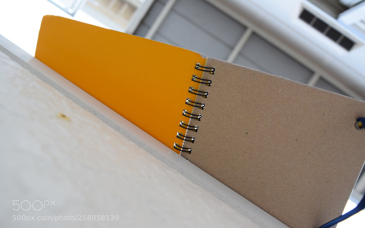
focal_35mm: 34
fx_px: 338
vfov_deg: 37.3
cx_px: 183
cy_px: 113
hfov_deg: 56.7
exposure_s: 1/125
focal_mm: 22
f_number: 5.6
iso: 560
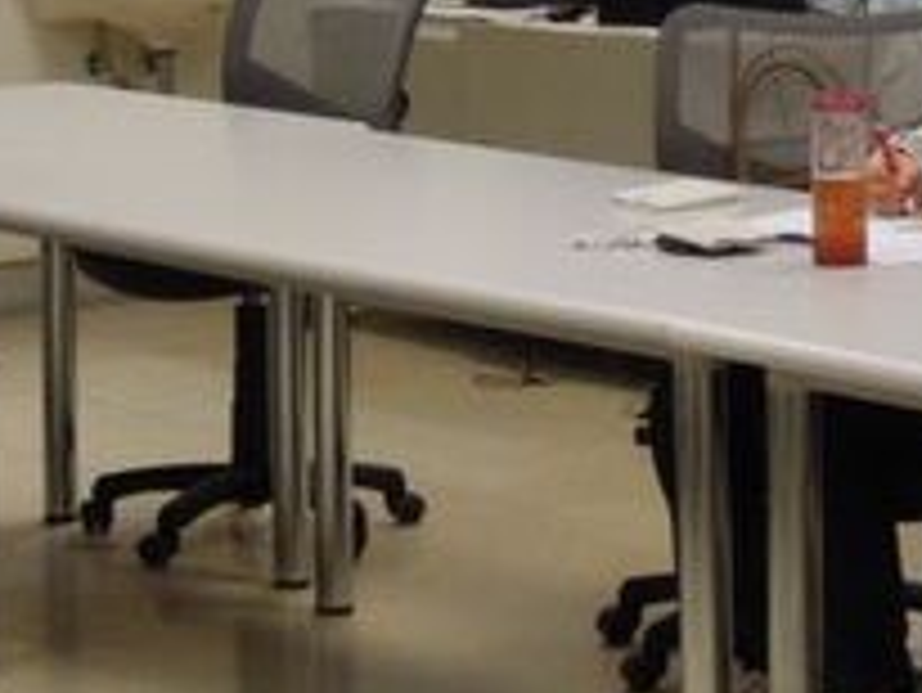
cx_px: 189
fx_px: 4557
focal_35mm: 171
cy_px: -205
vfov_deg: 8.6
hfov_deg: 11.5
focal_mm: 9
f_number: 3.7
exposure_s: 1/60
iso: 360
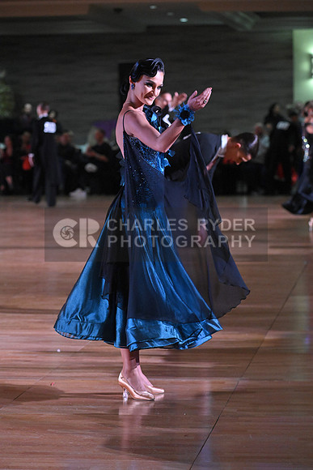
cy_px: 235
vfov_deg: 15.8
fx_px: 1694
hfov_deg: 10.6
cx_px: 156
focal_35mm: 130
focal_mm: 130
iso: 5000
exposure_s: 1/400
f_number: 5
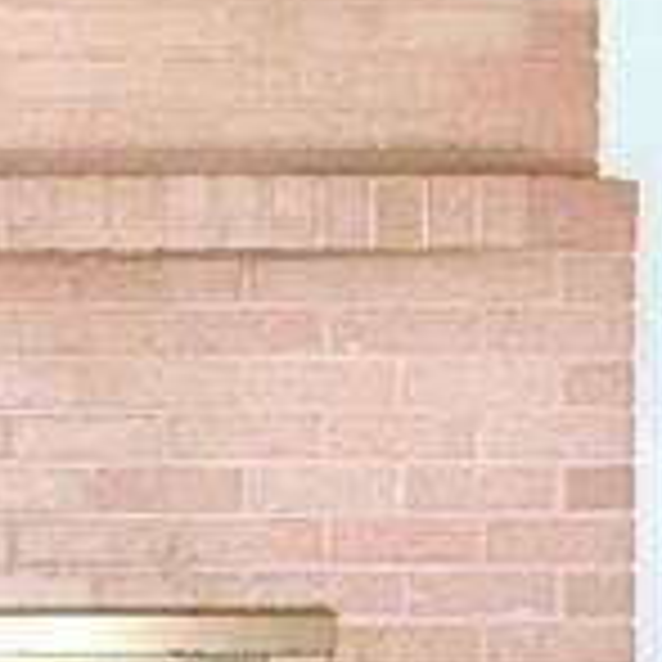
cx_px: -162
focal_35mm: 86
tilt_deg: -1.1
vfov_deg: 20.2
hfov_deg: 18.9
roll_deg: -0.5
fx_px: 1861
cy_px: 288
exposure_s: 1/60
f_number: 2.2
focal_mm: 2.22
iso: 800
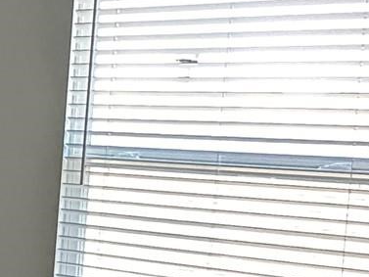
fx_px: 810
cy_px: 162
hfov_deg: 18.5
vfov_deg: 19.4
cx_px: -337
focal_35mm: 76
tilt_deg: -2.5
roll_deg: -3.3
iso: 250
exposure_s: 1/99
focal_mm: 2.22
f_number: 2.2
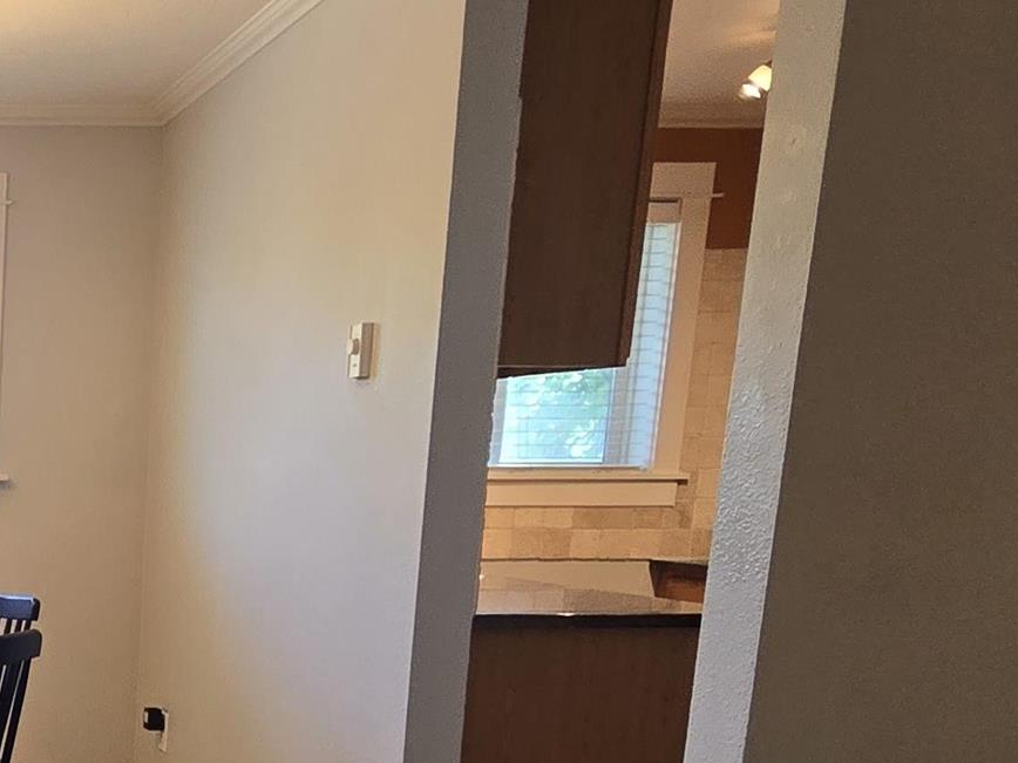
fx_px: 1353
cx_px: -291
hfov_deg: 31.9
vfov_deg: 29.4
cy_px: 769
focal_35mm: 46
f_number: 2.2
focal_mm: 2.2
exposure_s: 1/60
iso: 160
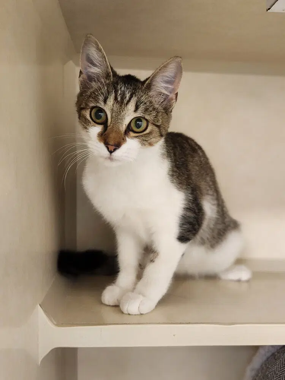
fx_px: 252
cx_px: 142
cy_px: 190
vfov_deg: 73.9
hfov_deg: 58.9
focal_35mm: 23
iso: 250
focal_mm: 5.4
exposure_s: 1/40
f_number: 1.8
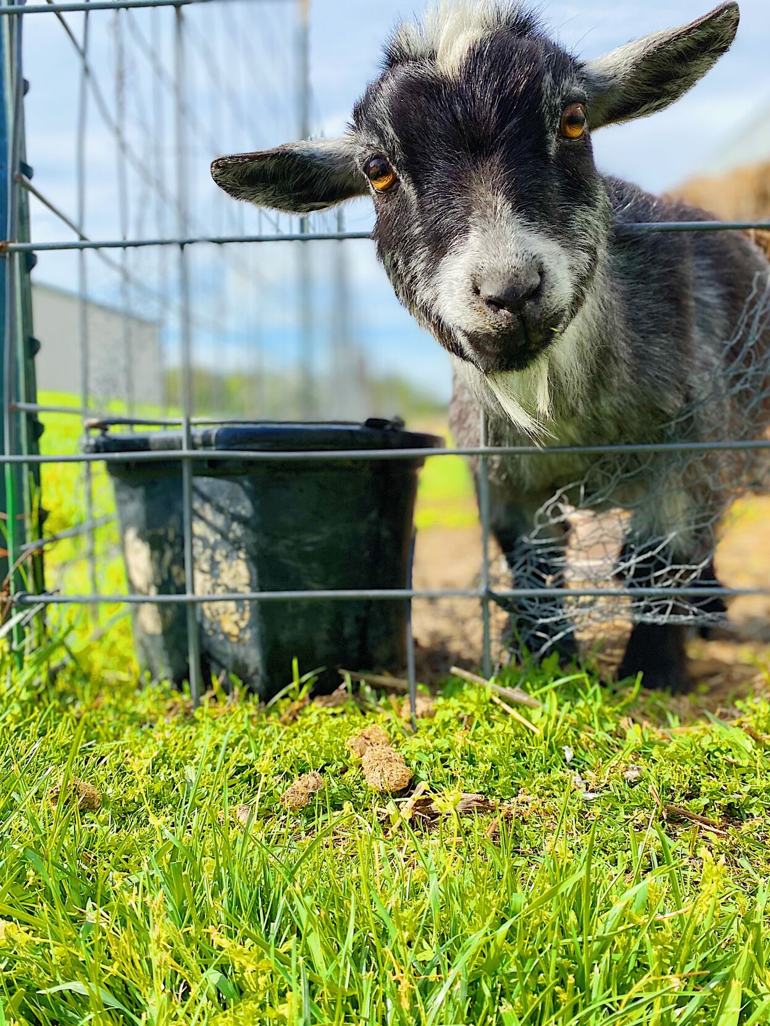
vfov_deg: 67.3
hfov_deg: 53.1
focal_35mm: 26
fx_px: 771
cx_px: 385
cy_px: 513
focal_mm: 4.25
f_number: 1.8
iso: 32
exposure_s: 1/1898
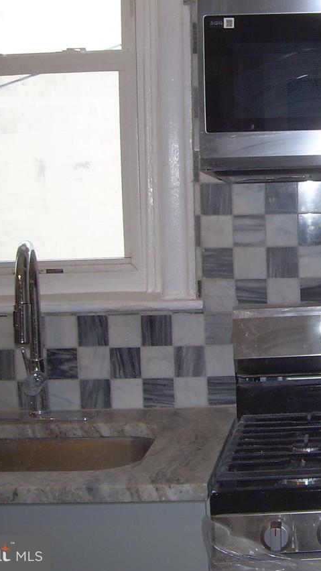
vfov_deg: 30.0
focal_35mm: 70
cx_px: 415
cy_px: 212
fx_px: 1060
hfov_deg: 16.3
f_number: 2.8
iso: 50
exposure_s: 1/60
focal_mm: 6.3
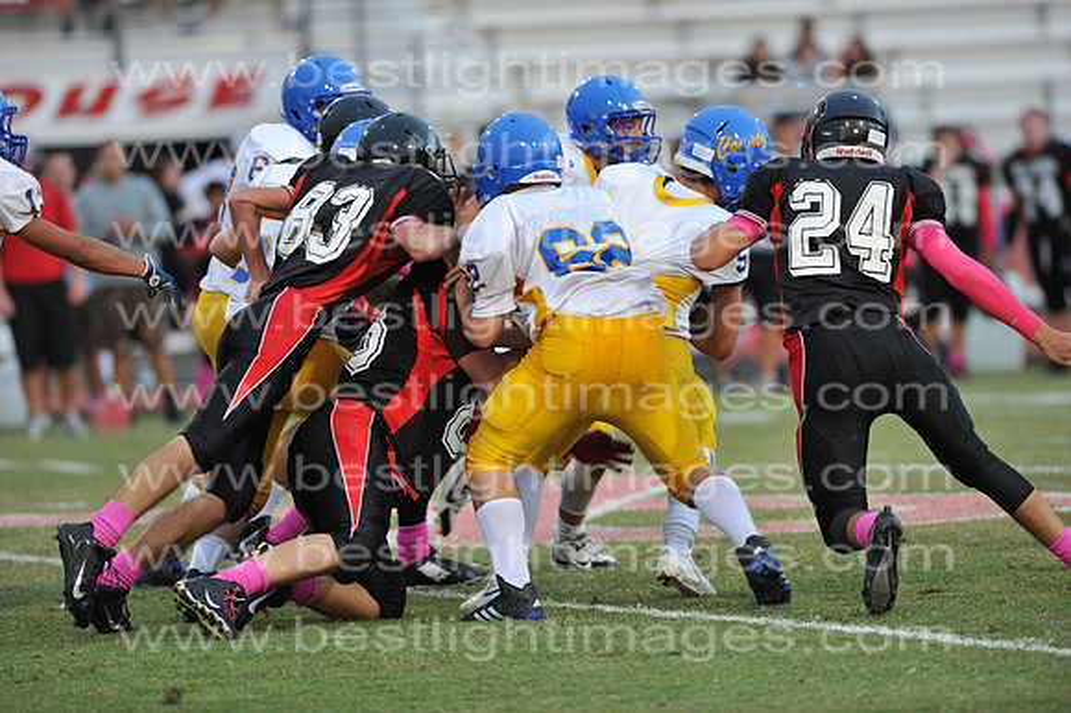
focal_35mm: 300
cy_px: 356
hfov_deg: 6.9
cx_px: 536
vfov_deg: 4.6
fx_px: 8920
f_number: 4
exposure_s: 1/500
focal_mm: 300
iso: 2000
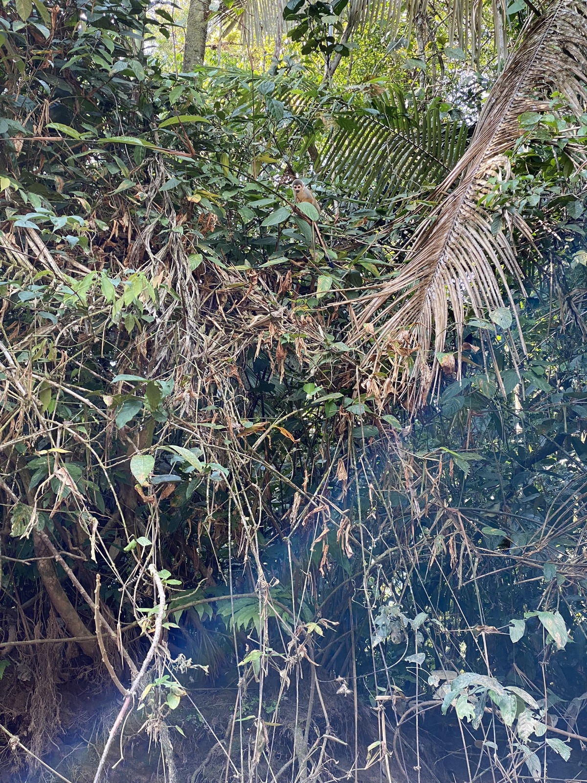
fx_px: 1176
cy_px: 392
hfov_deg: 28.0
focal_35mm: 52
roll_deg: -2.9
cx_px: 294
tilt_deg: +24.7
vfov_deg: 36.8
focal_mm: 6
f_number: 2
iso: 50
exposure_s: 1/122
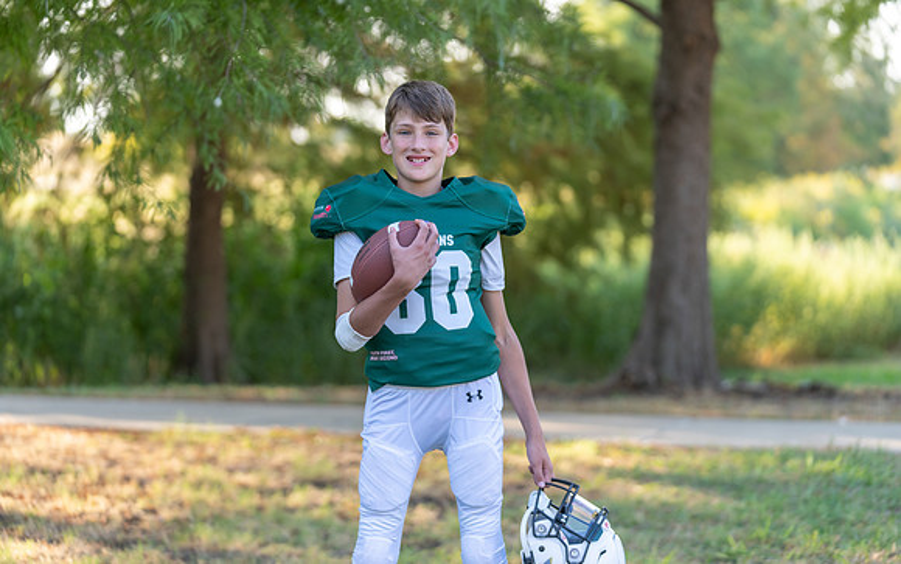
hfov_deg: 18.1
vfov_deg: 11.4
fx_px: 2824
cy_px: 294
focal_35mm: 115
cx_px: 451
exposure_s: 1/320
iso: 200
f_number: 2.8
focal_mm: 111
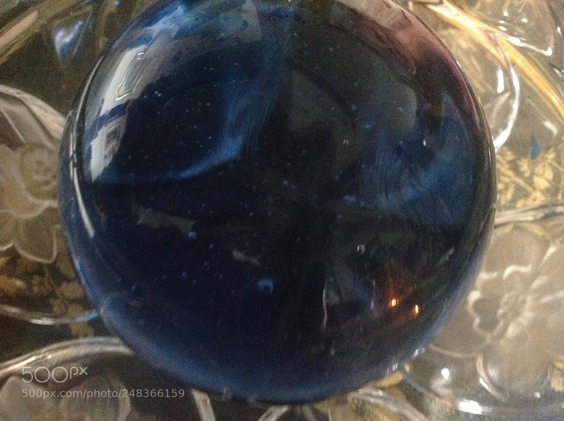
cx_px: 282
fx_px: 569
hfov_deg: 52.7
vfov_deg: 40.6
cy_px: 210
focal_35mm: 35
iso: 800
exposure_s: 1/15
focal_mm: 4.28
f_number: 2.4
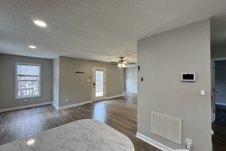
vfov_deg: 77.4
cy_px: 76
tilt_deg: -0.1
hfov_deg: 100.4
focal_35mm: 15
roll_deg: -0.6
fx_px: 94
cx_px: 115
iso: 250
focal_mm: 2.22
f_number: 2.2
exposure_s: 1/120
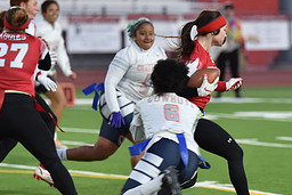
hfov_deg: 5.2
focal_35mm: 396
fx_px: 3214
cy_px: 77
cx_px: 221
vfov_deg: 3.5
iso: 1250
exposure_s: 1/500
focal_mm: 175
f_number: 2.8
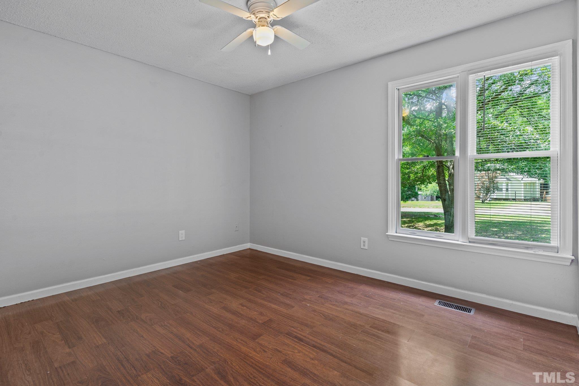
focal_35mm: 17
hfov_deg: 93.3
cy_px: 193
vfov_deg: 70.4
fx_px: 273
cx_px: 290
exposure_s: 1.3
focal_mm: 17
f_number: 8
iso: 200
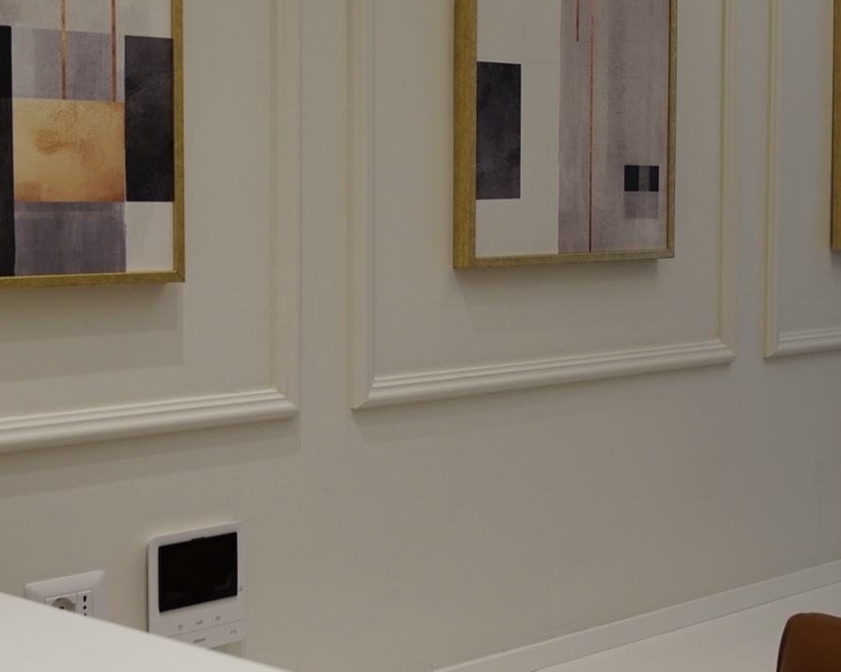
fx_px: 1841
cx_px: 517
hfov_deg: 25.7
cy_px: 296
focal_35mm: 74
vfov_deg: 20.7
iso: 400
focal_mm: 36
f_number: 3.2
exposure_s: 1/160
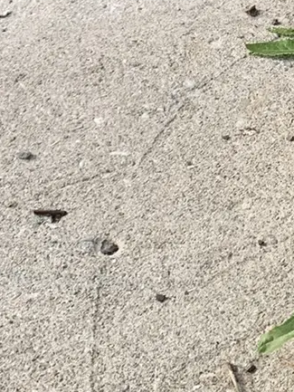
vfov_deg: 14.9
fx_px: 1392
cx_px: 620
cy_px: -187
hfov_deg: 10.8
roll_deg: -2.8
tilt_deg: -27.8
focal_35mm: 123
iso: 25
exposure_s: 1/488
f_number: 1.8
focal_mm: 4.25
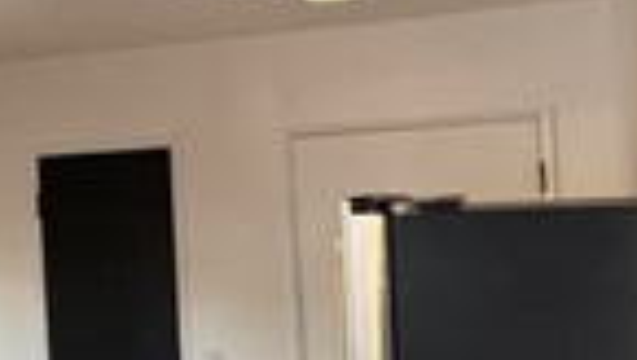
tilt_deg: +1.9
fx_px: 1184
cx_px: -20
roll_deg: +3.7
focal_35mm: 70
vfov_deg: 17.3
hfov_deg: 28.1
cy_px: 198
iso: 320
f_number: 2.2
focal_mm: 2.22
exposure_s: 1/74
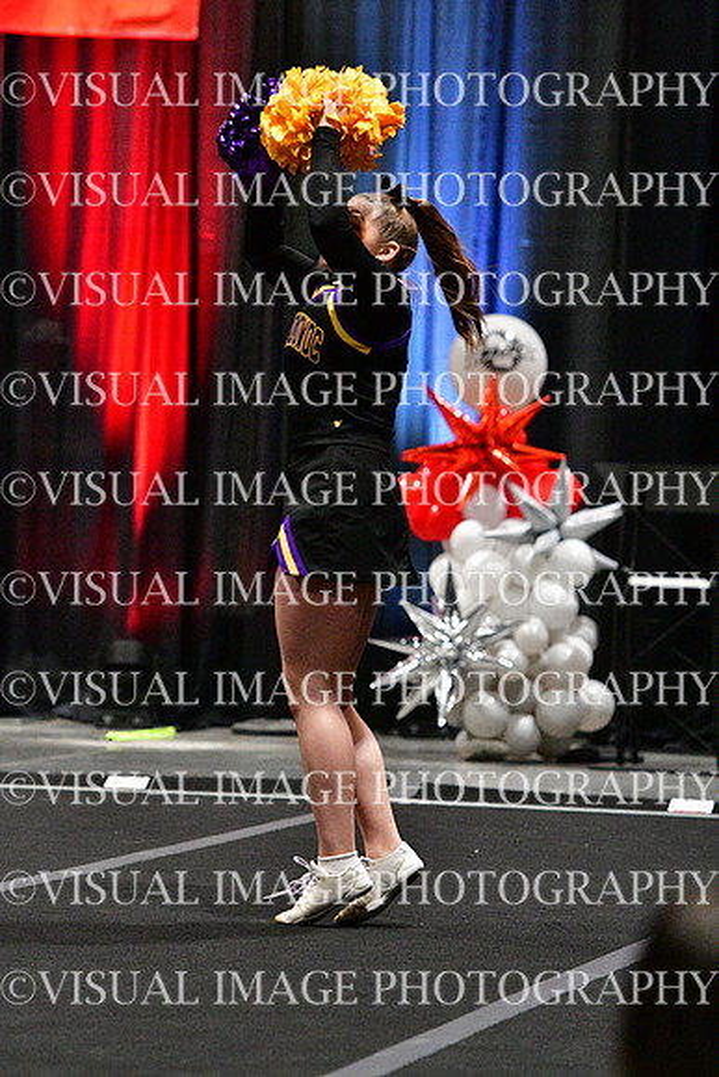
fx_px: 6048
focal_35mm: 202
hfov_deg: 6.8
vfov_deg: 10.2
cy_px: 538
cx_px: 360
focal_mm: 135
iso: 5000
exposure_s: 1/400
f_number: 4
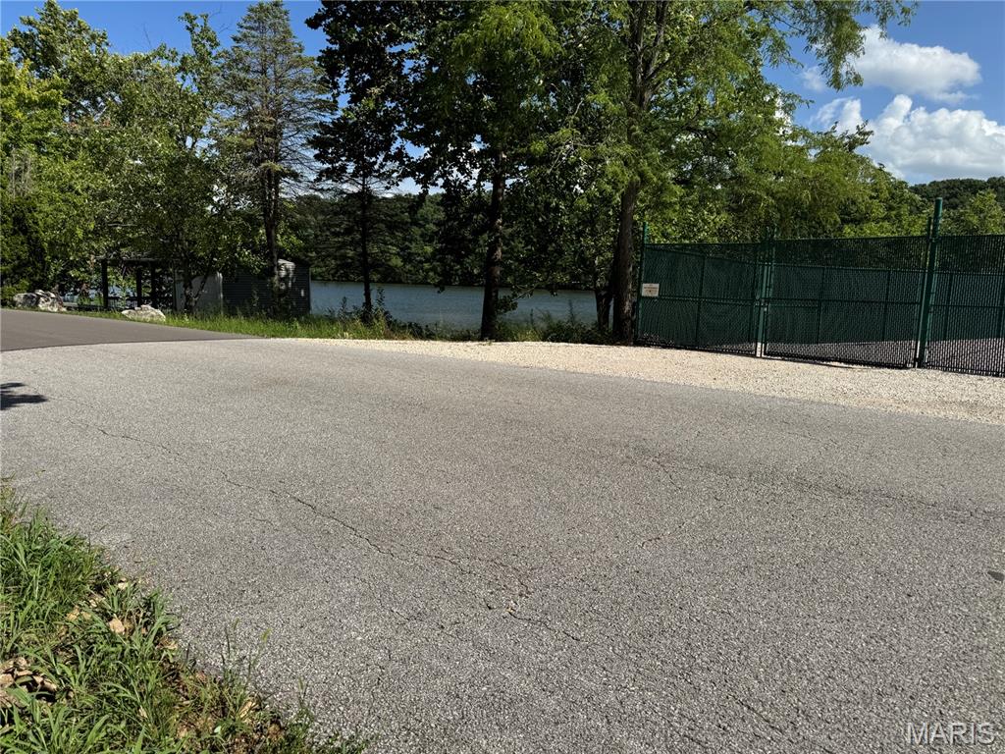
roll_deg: -2.7
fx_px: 697
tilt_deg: -7.6
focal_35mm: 24
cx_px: 502
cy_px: 377
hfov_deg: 71.6
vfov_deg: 56.8
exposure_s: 1/5348
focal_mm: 6.76
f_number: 1.78
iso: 80
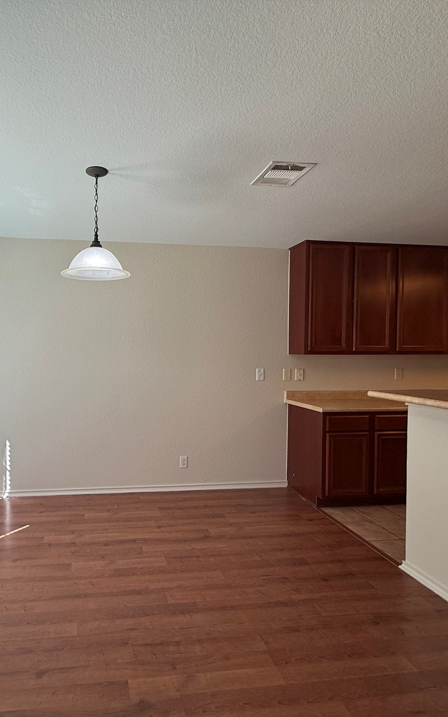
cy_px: 360
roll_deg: -0.3
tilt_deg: -0.1
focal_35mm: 20
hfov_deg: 57.8
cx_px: 136
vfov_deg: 85.1
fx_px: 391
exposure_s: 1/120
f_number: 2.2
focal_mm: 2.22
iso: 64
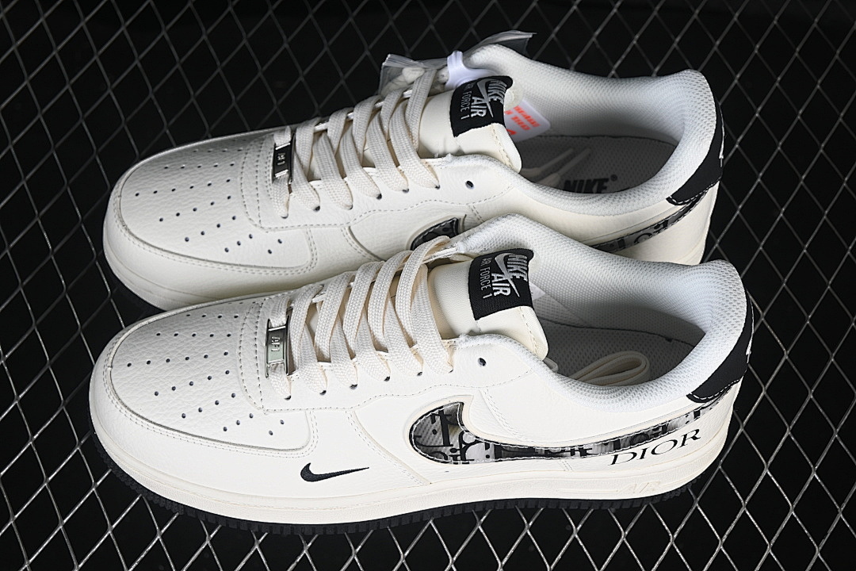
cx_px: 428
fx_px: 1783
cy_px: 286
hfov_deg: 27.0
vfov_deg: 18.2
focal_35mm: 75
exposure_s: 1/80
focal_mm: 50
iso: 160
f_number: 7.1
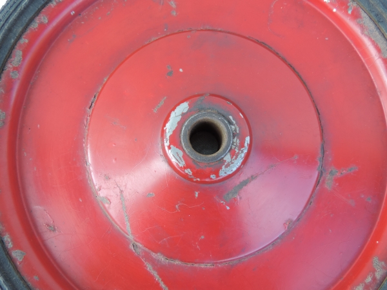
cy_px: 145
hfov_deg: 60.0
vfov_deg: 46.8
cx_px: 194
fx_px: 335
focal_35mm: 30
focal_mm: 5.3
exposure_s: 1/50
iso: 80
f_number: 3.1
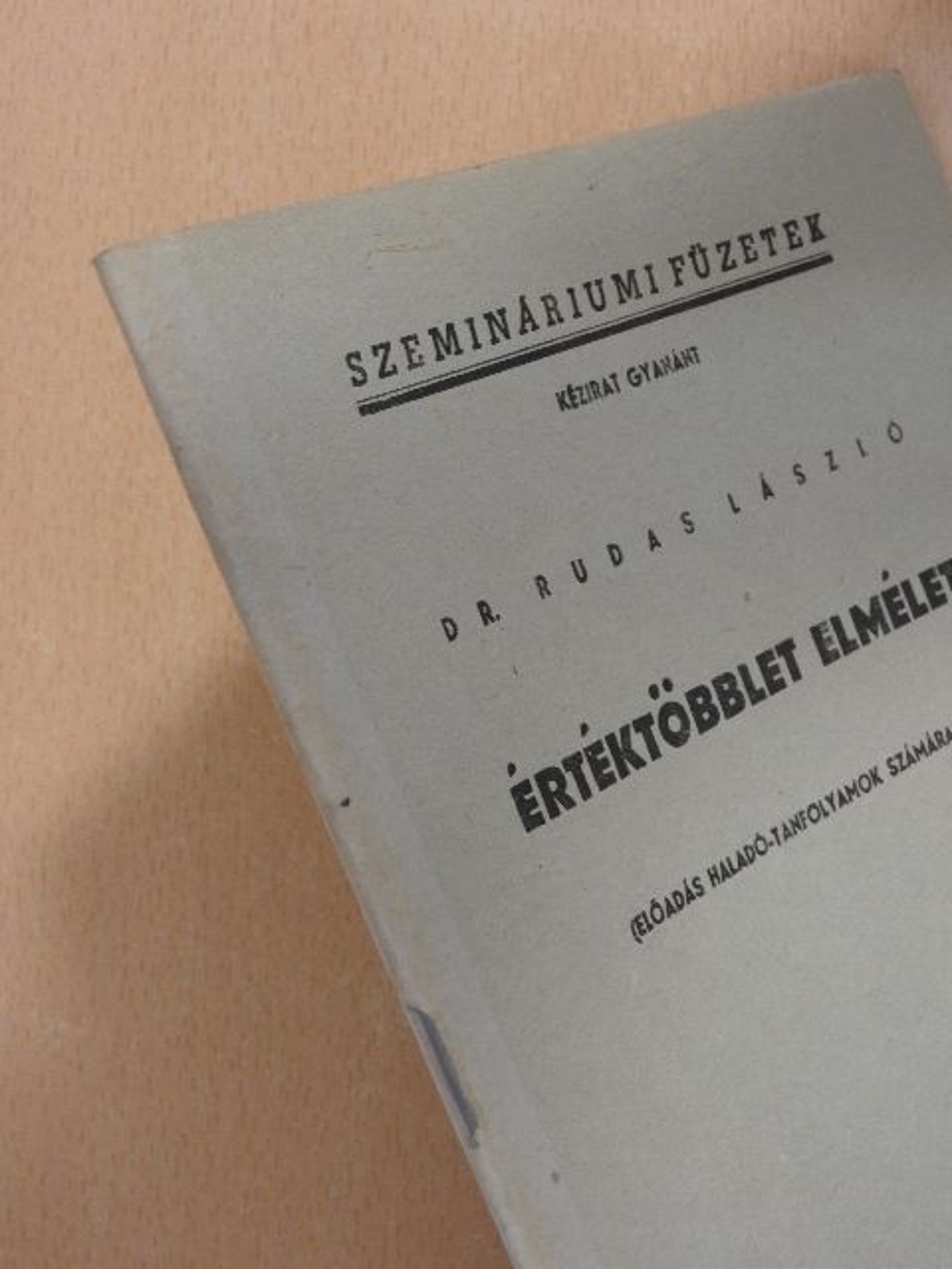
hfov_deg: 24.4
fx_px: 2200
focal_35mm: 60
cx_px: 476
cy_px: 634
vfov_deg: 32.2
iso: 400
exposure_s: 1/10
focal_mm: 10.7
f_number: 4.2
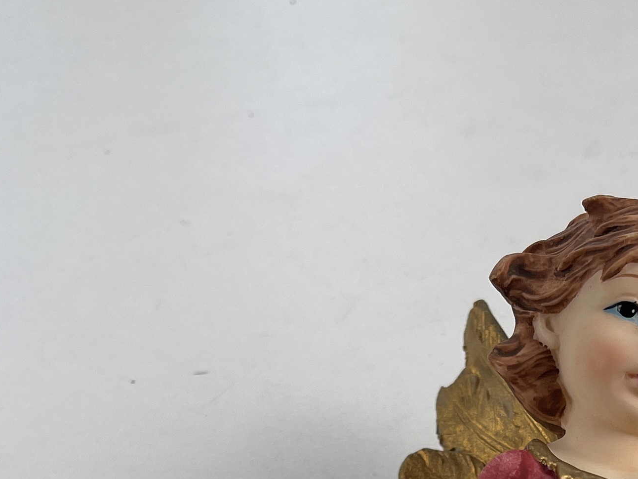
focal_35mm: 78
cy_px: 658
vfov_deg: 17.5
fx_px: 1438
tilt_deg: -50.3
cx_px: 579
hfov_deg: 24.3
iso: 32
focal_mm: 5.1
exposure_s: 1/297
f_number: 1.6
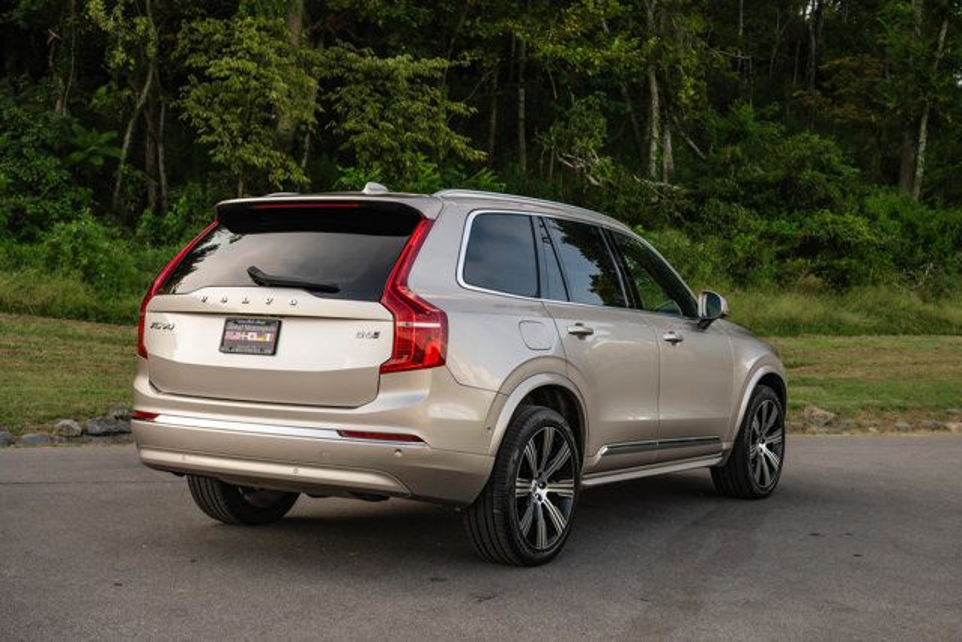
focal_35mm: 50
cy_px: 321
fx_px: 1336
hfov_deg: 39.6
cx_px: 481
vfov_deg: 27.0
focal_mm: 50
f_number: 6.3
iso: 640
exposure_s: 1/800
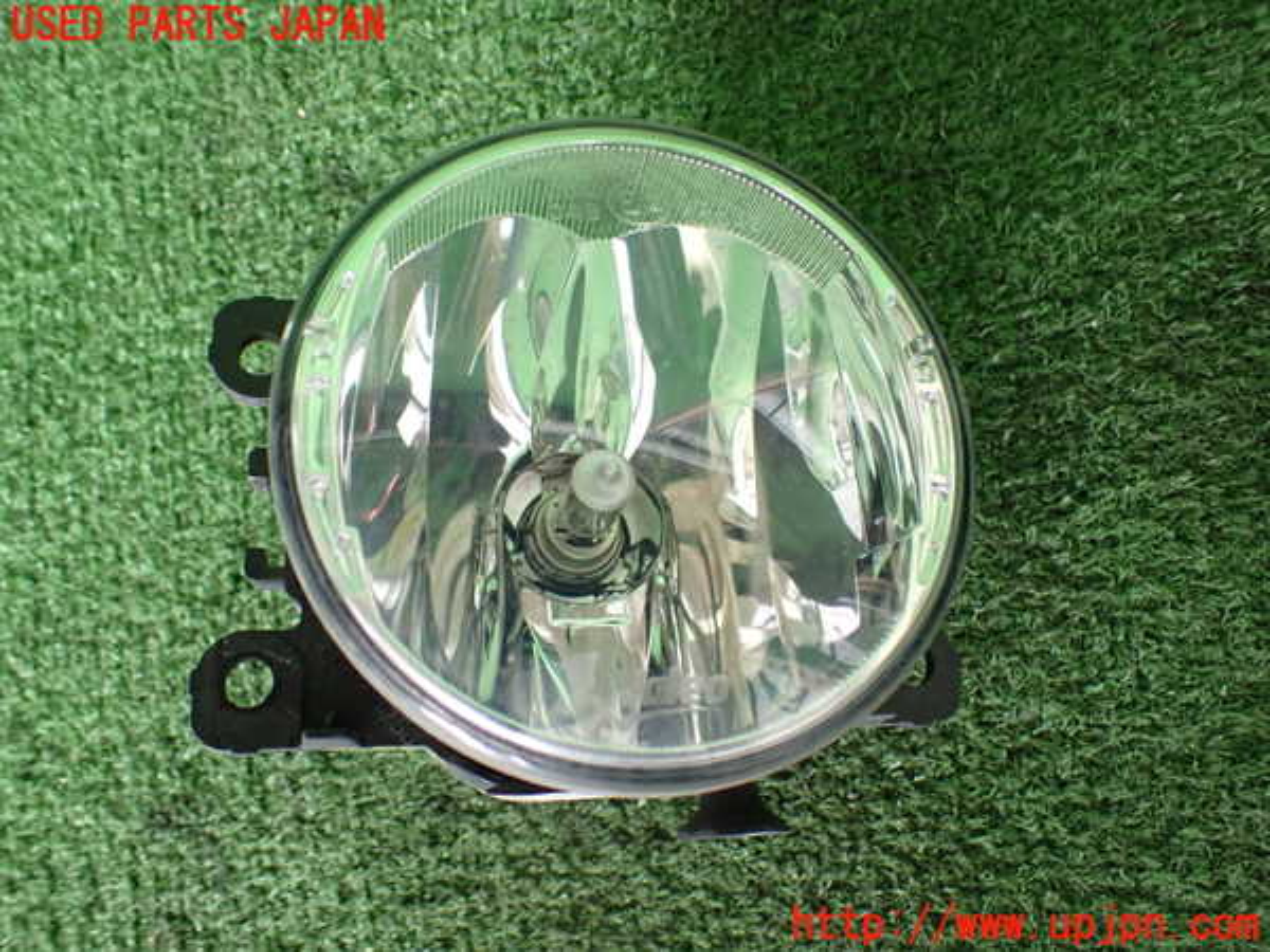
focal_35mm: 30
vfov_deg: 46.8
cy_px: 476
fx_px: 1101
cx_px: 635
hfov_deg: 60.0
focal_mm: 5.4
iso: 800
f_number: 2.3
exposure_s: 1/125
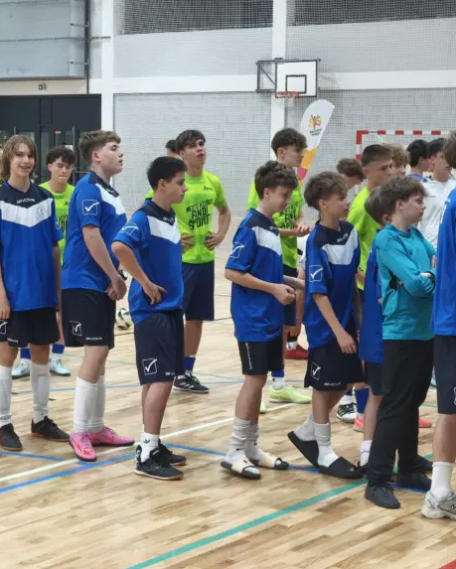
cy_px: 285
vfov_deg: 22.5
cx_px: 213
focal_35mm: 85
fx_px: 1433
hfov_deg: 18.1
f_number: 1.9
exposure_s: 1/100
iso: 640
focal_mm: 7.1
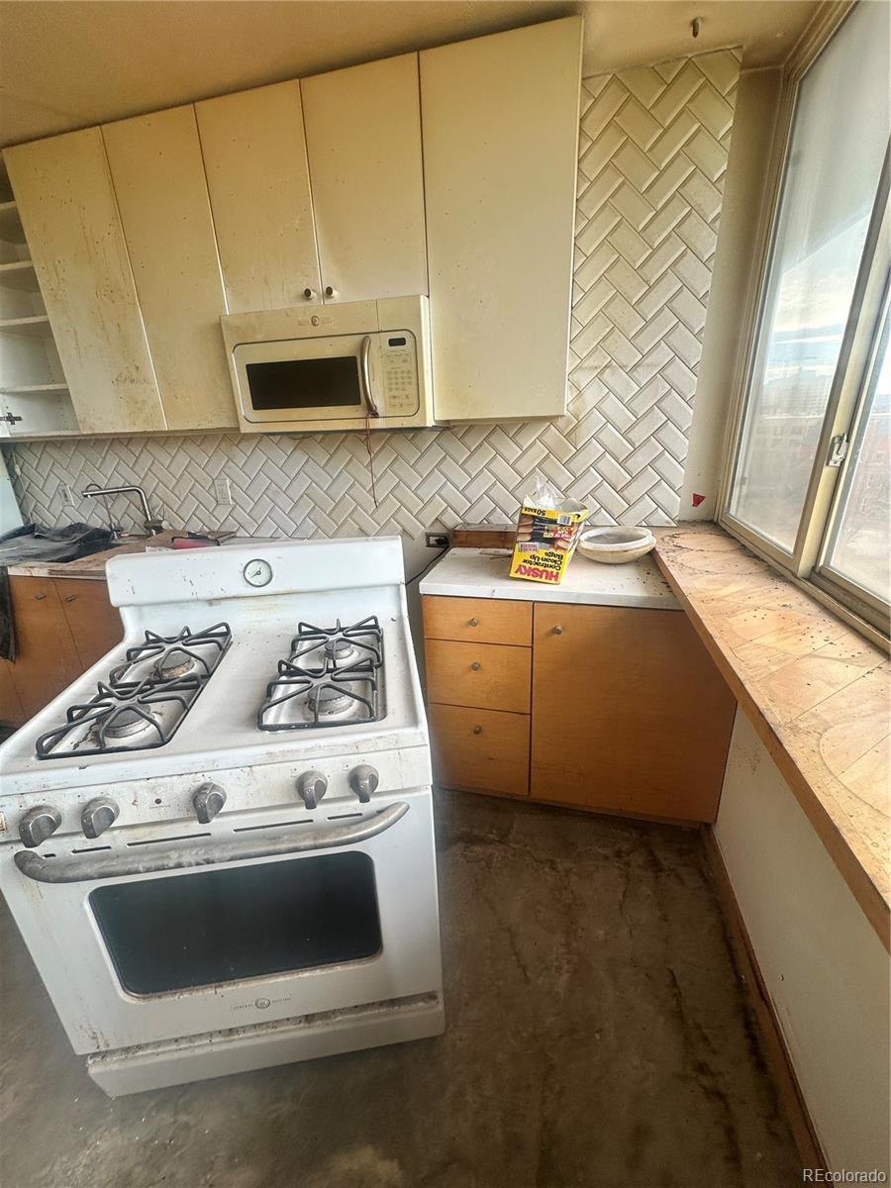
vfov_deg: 102.1
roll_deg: +2.3
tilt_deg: -19.5
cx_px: 446
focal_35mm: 14
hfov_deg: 85.7
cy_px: 594
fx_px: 480
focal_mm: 2.22
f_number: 2.2
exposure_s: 1/99
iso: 40
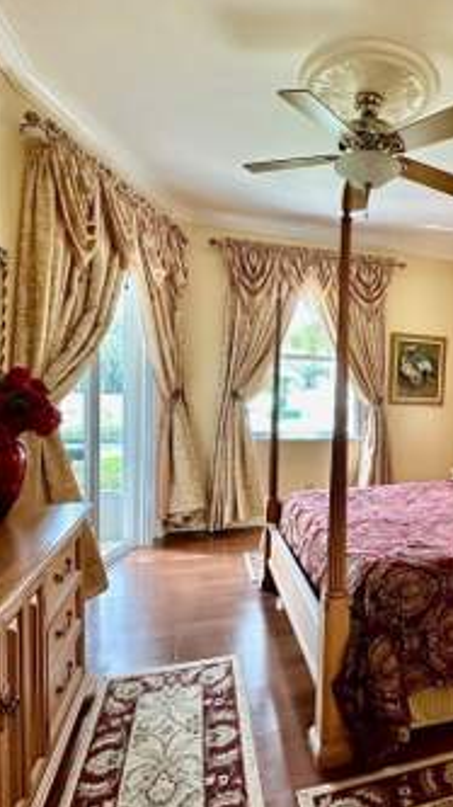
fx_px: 470
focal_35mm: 22
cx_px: 368
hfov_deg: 48.3
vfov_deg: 81.2
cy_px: 412
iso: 250
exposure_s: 1/120
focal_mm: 2.22
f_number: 2.2
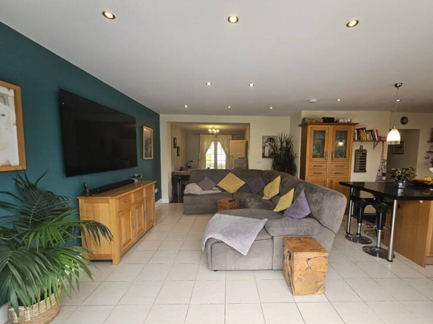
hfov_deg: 101.9
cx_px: 230
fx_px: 175
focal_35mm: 14
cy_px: 172
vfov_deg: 85.6
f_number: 2.2
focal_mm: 2.2
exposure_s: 1/50
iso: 50
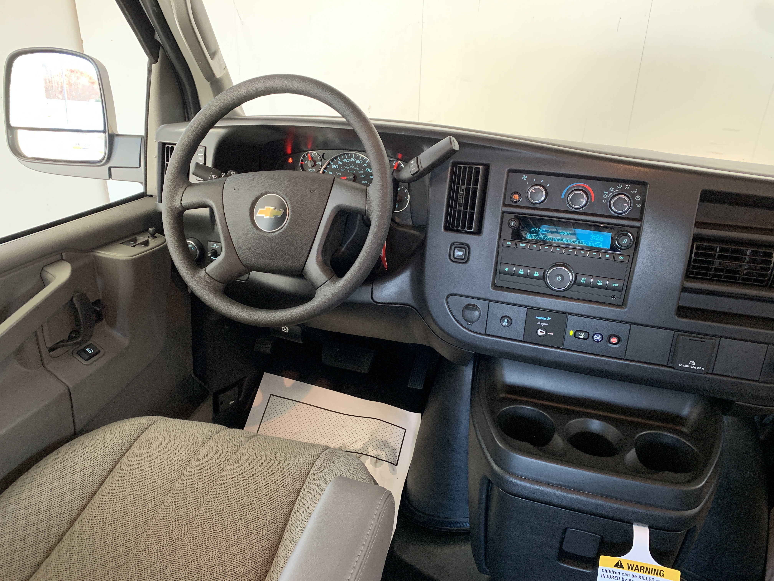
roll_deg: +0.5
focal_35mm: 26
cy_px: 290
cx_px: 387
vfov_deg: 53.1
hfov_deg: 67.3
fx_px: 581
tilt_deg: -24.4
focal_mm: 4.25
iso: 320
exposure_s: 1/60
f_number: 1.8
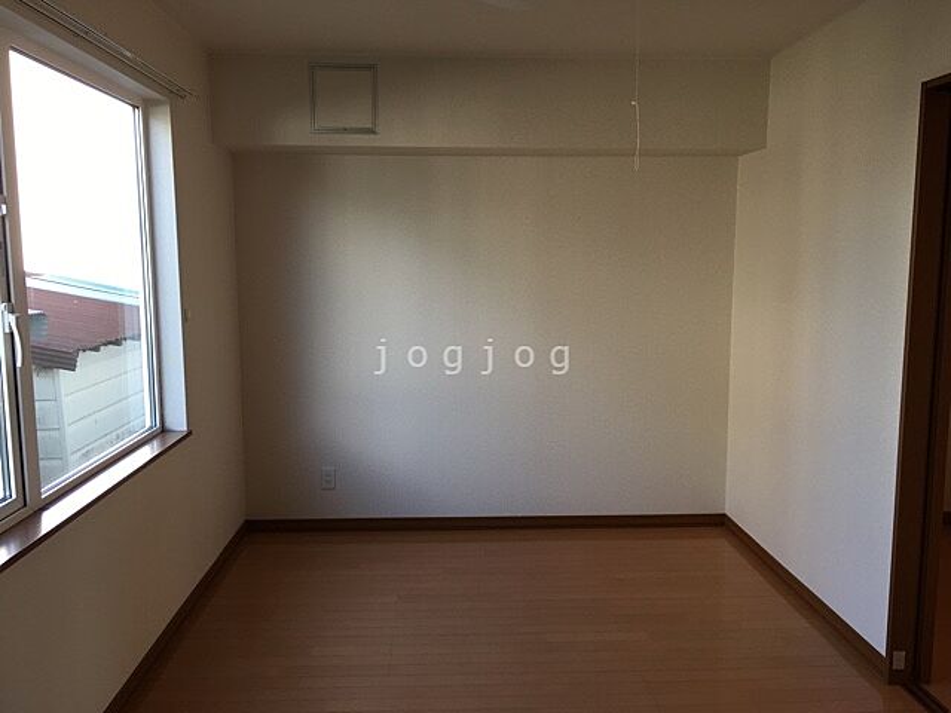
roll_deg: +0.2
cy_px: 356
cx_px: 476
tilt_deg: -8.8
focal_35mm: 29
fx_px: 797
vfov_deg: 48.2
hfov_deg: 61.7
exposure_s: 1/60
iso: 32
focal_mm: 4.15
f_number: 2.2
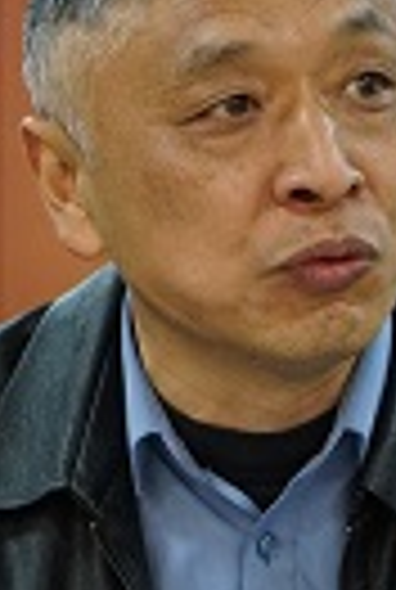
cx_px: 272
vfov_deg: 9.6
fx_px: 3496
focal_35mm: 213
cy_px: 581
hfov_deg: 6.5
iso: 4000
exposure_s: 1/160
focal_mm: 70
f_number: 4
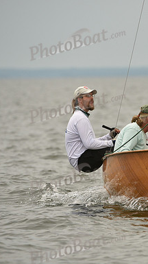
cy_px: 132
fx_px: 3754
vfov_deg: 4.0
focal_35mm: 537
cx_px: 162
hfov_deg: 2.3
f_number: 5
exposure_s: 1/2000
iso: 320
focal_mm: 340
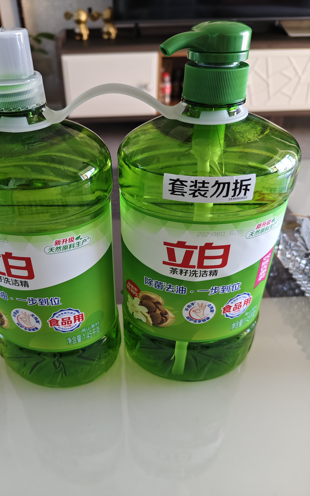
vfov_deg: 72.5
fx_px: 338
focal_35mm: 25
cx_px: 123
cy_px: 252
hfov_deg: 49.0
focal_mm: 5.56
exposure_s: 1/100
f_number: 1.88
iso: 362
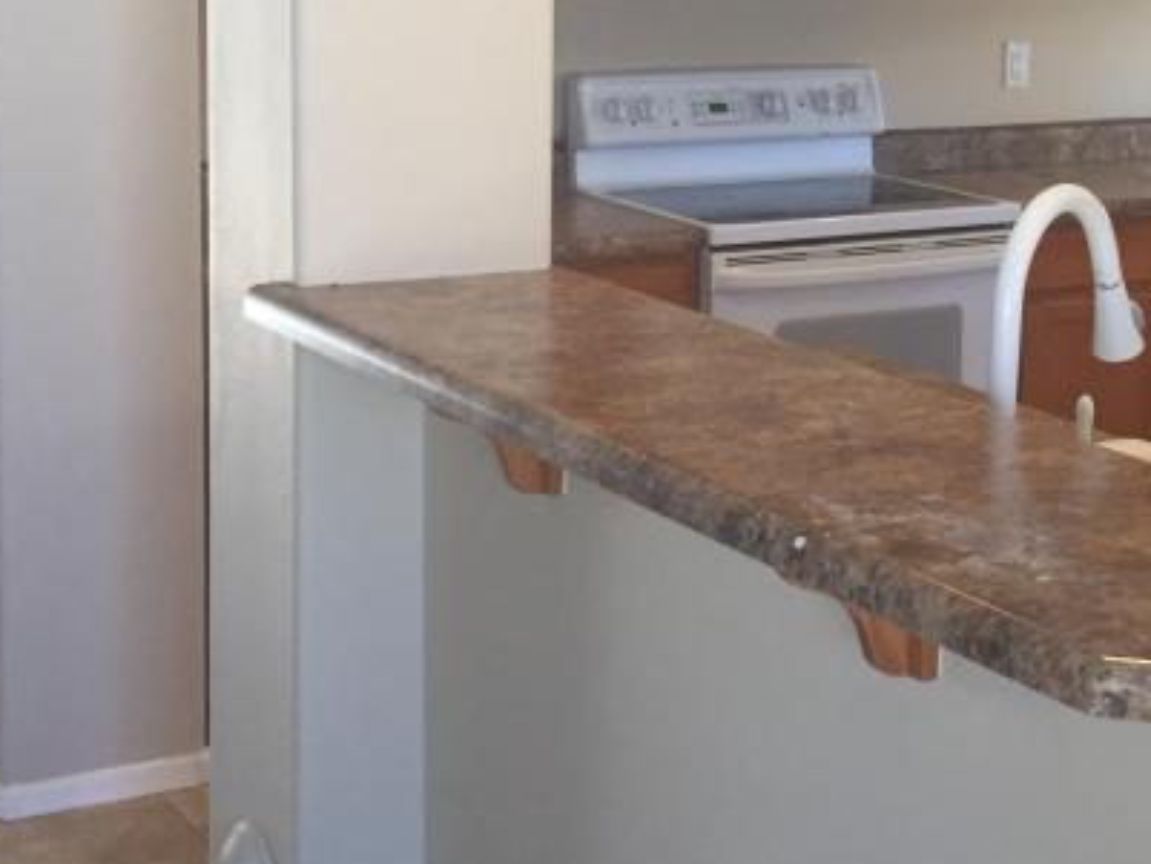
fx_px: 2461
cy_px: 172
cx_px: 967
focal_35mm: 74
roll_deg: -1.3
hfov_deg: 25.7
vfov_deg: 19.7
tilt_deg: -6.6
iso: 40
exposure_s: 1/30
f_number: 2.2
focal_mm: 4.15
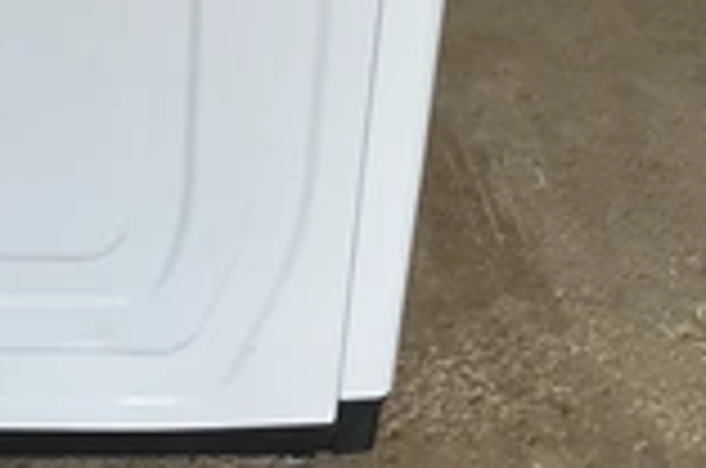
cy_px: -153
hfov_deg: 24.7
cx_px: -49
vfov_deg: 16.6
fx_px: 1507
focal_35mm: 77
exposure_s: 1/120
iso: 32
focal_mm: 3
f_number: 1.8
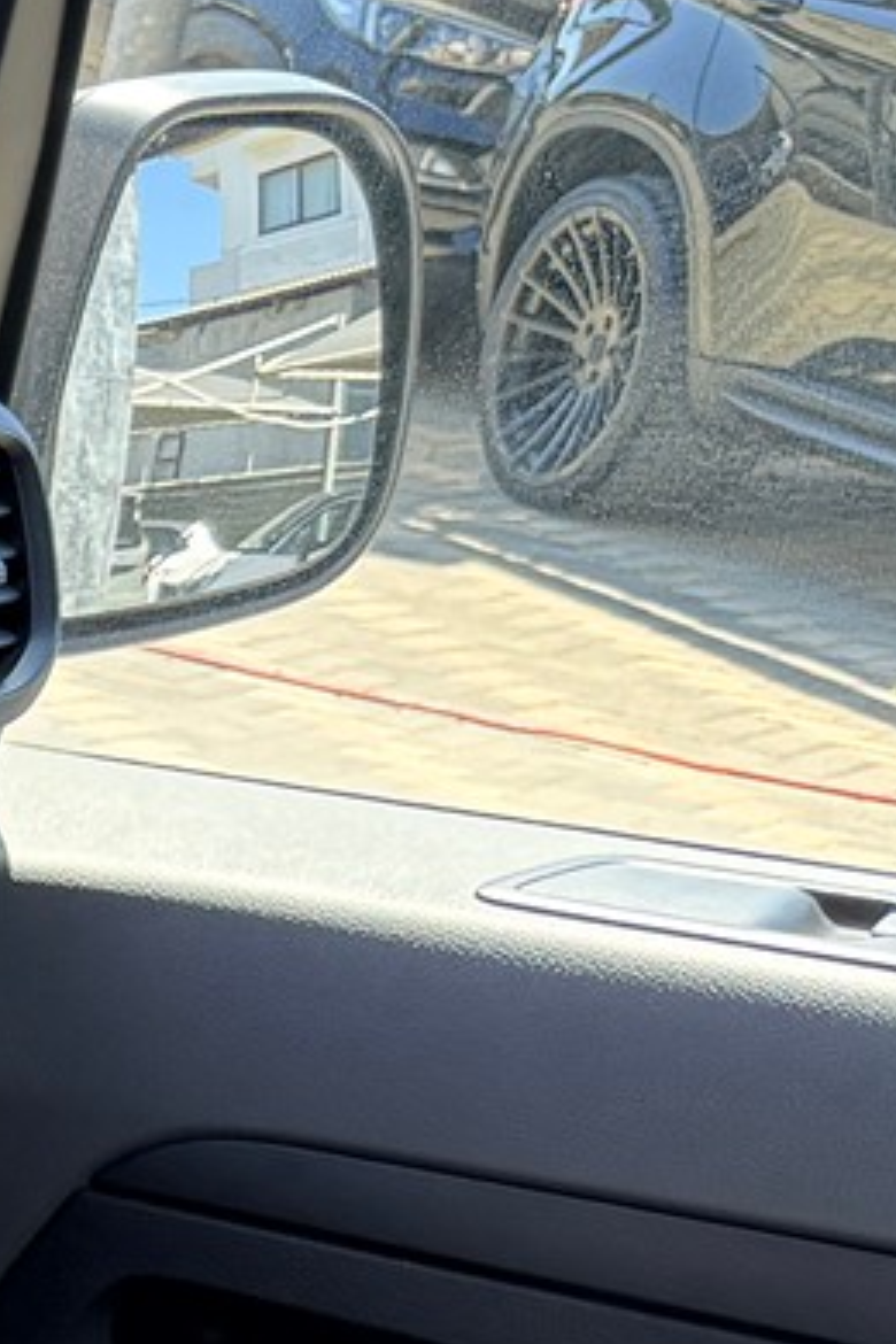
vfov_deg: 16.3
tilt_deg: -20.2
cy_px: 1361
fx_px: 4592
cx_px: -2168
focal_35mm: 123
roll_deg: -3.1
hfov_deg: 8.4
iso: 100
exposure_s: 1/342
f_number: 1.78
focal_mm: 6.76
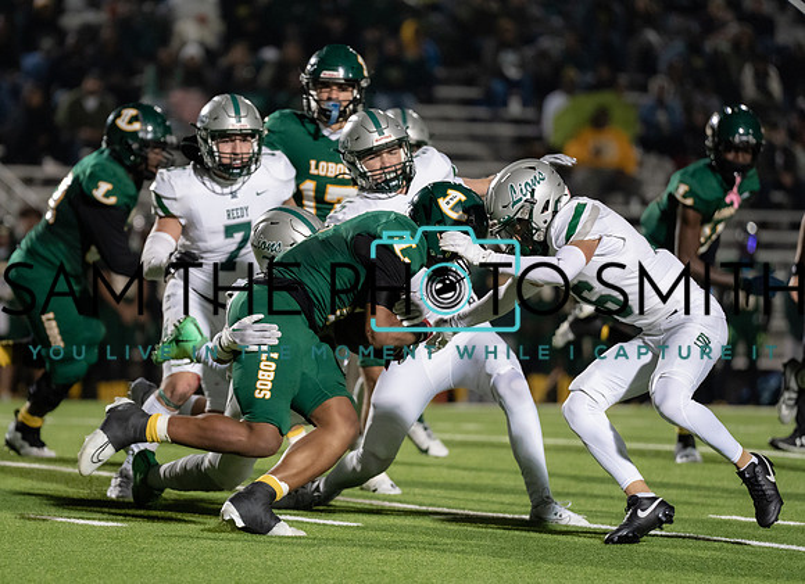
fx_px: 6591
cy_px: 289
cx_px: 295
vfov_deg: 5.1
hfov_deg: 7.0
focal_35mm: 287
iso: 3200
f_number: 2.8
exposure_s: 1/1250
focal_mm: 200
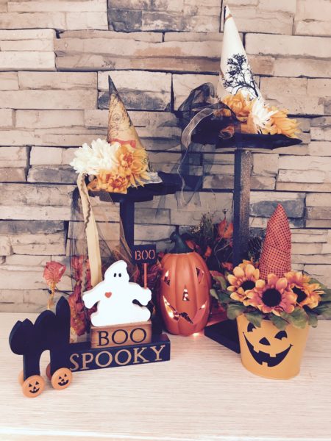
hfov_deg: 49.7
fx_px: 357
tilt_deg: -6.9
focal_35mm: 28
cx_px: 166
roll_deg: -0.6
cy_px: 220
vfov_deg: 63.4
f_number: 1.8
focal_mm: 3.99
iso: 32
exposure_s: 1/24
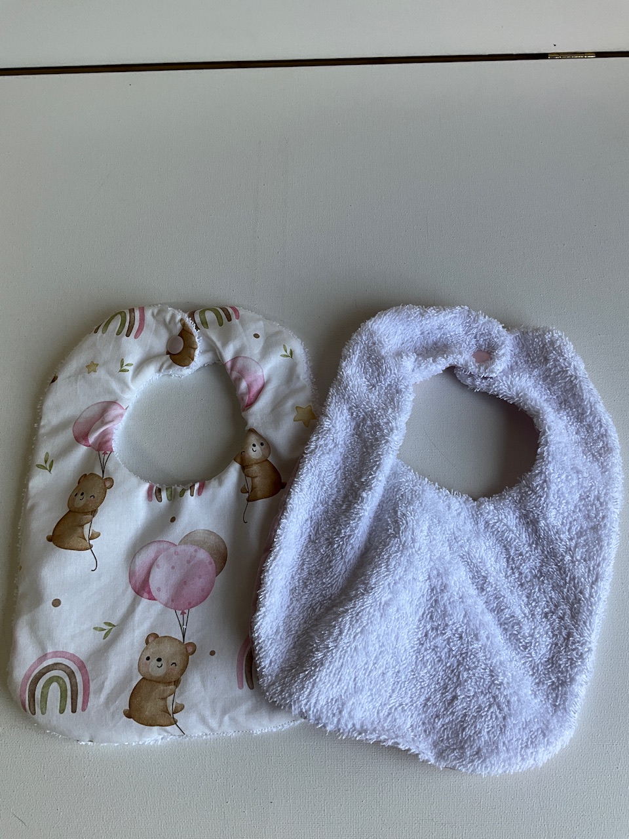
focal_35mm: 29
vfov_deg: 61.7
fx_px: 703
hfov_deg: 48.2
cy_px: 420
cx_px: 314
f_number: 1.8
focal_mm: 3
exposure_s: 1/127
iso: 16
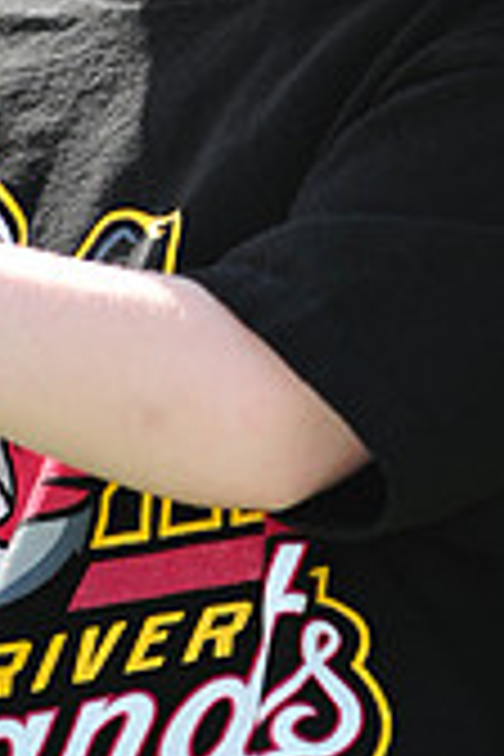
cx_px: 194
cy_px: -248
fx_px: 14531
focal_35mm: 692
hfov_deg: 2.0
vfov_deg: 3.0
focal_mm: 200
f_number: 4.5
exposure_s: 1/800
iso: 200
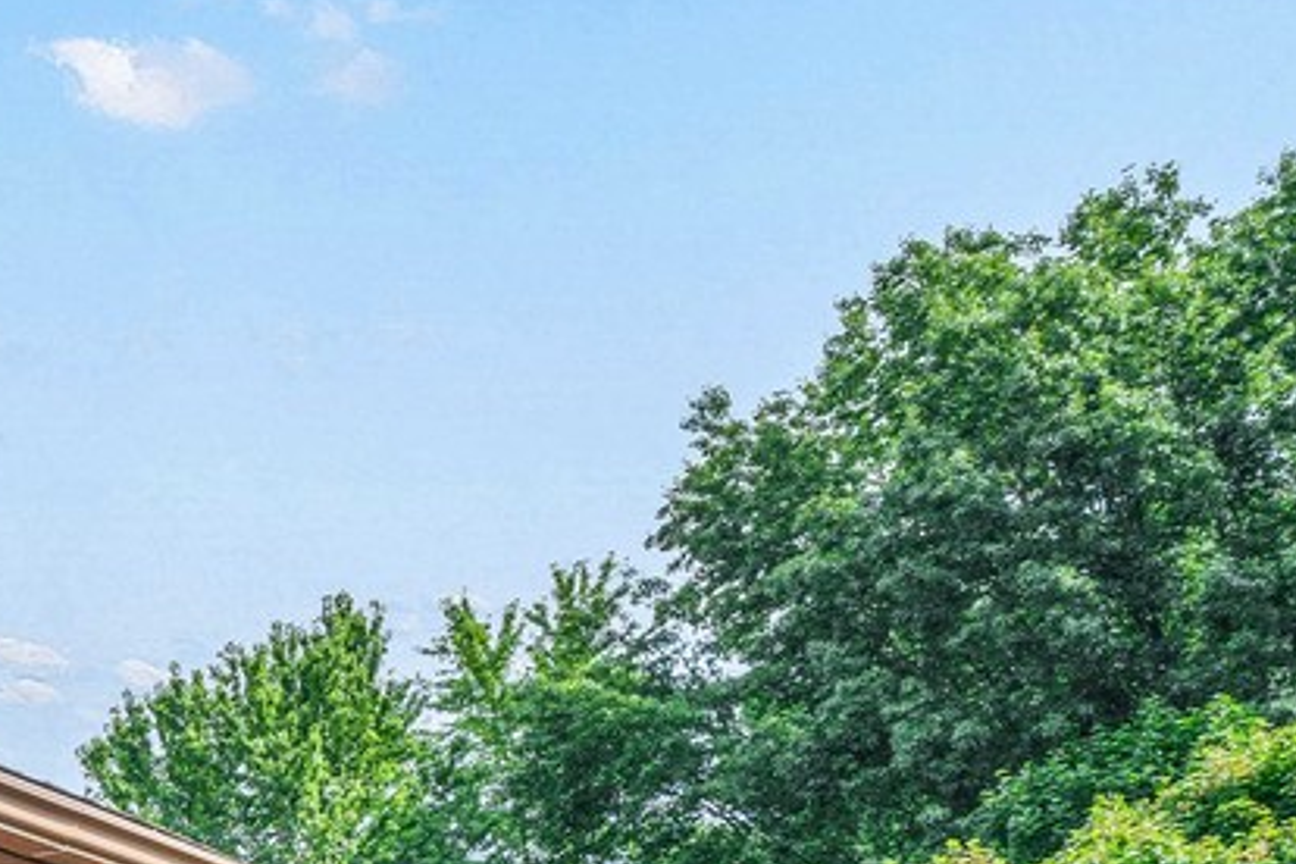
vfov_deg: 19.9
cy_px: 1600
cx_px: -917
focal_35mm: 47
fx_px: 1692
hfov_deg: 24.1
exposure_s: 1/60
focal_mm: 12
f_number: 11
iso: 250
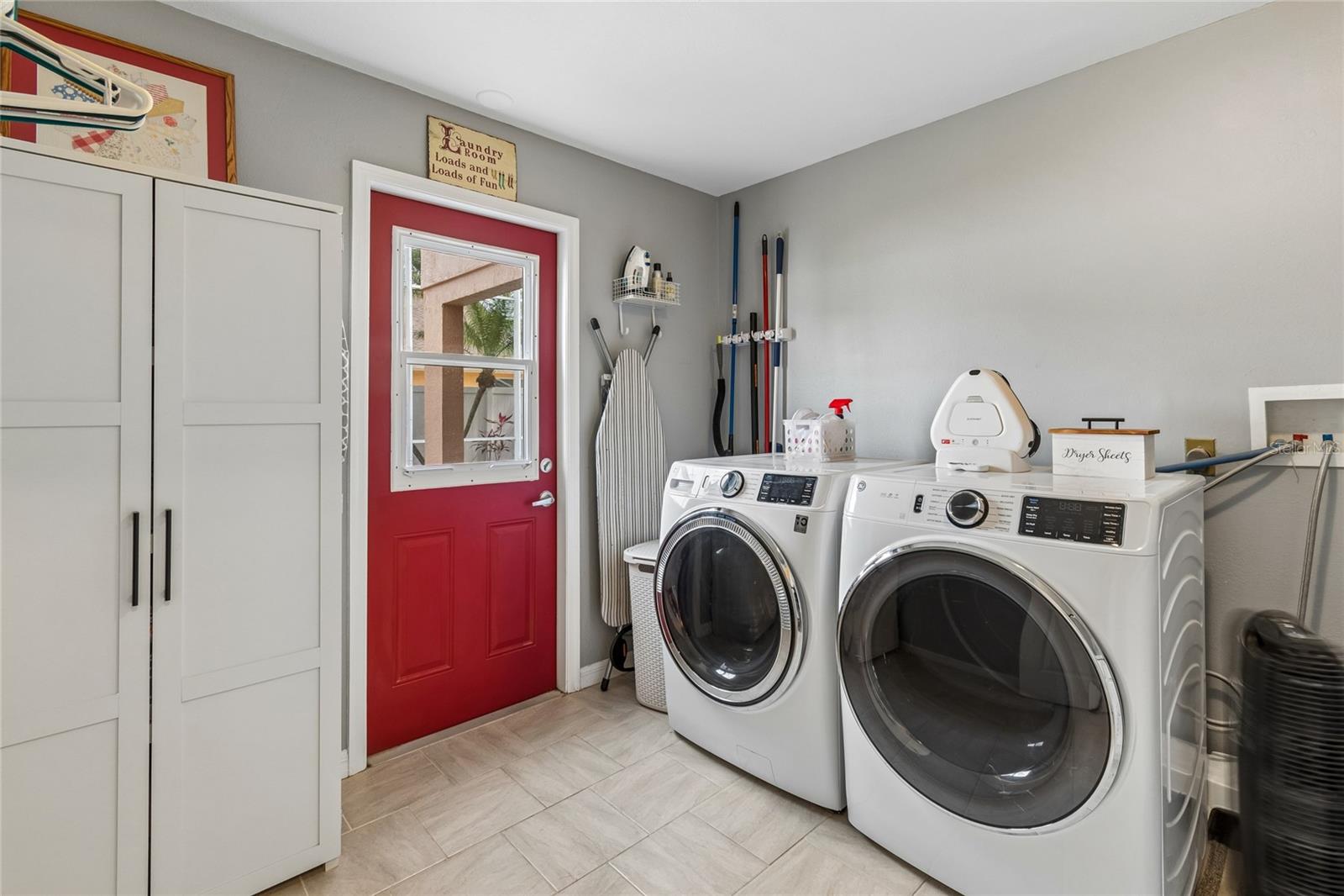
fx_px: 560
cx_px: 672
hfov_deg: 100.4
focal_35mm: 15
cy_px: 448
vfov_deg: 77.3
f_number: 7.1
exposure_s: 1/5
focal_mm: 10
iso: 100
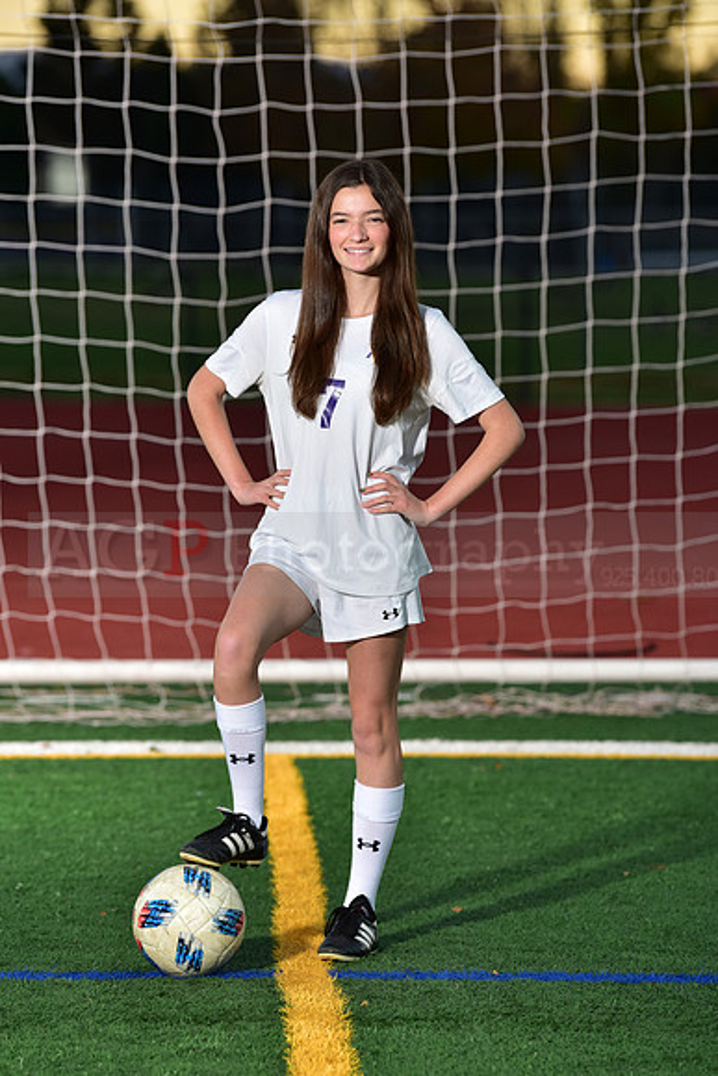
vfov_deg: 11.7
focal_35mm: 175
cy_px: 538
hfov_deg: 7.9
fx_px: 5232
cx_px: 359
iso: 250
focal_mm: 175
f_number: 4.5
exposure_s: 1/200
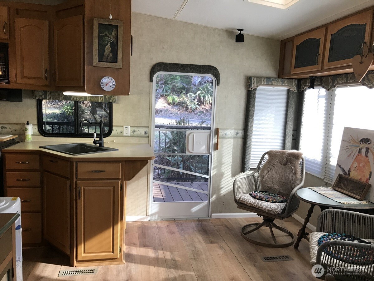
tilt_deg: -7.1
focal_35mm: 28
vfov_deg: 49.7
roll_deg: -2.1
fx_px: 303
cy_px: 140
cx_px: 187
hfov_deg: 63.4
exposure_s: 1/30
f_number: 1.8
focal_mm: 3.99
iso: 20
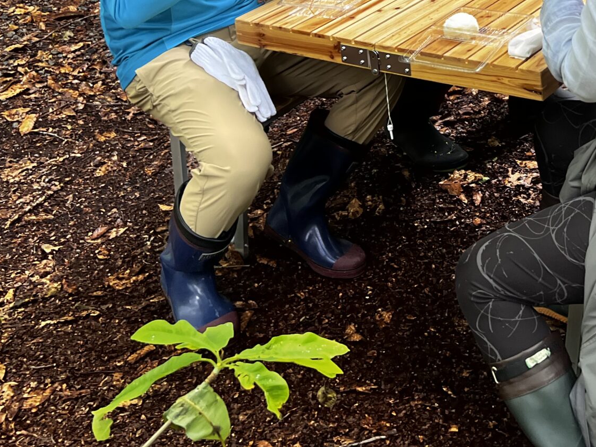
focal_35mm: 59
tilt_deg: -15.0
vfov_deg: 23.1
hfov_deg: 31.3
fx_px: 1016
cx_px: 526
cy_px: -60
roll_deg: +2.4
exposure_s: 1/106
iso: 125
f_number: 1.5
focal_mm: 5.7
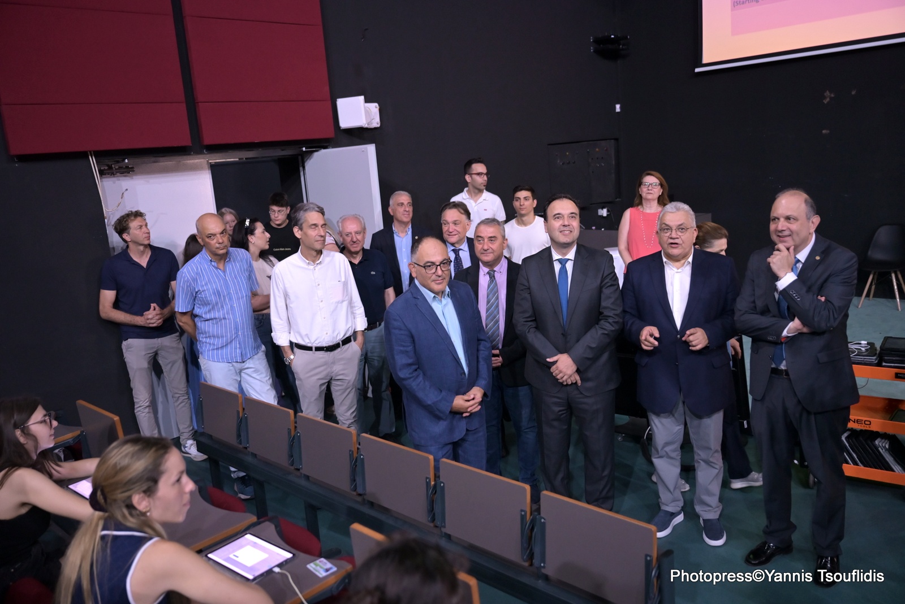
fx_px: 755
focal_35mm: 30
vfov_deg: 43.7
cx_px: 452
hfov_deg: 61.9
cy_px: 302
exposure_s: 1/161
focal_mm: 30
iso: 2000
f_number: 2.8
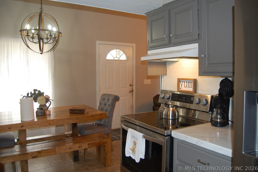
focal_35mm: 28
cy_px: 83
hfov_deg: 65.5
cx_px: 125
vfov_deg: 46.4
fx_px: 201
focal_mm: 18
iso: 400
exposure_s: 1/60
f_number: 3.5
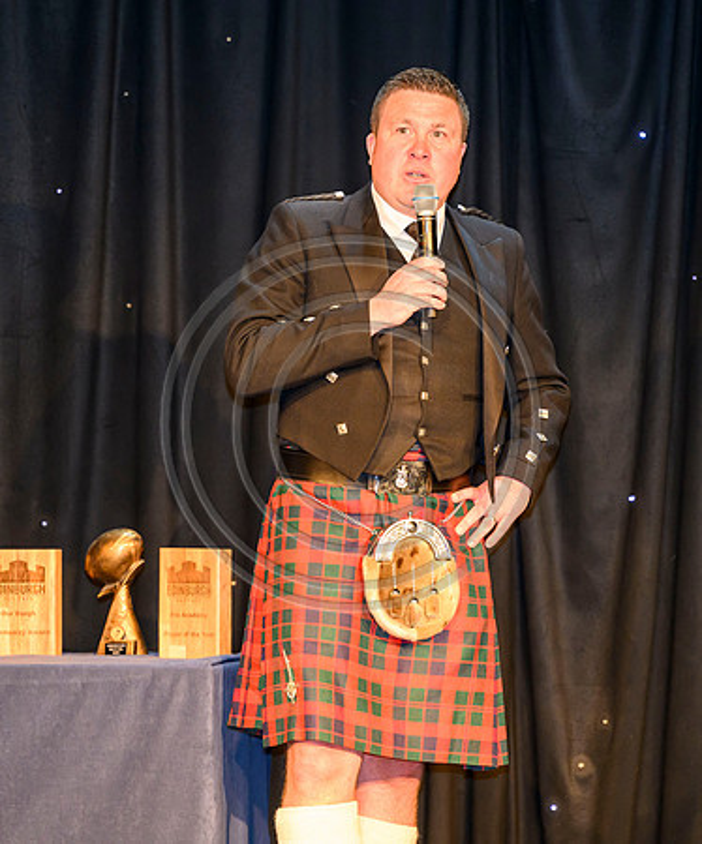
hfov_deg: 6.4
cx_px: 373
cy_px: 404
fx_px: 6234
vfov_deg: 7.8
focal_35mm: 246
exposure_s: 1/250
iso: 2500
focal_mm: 170
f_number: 3.2
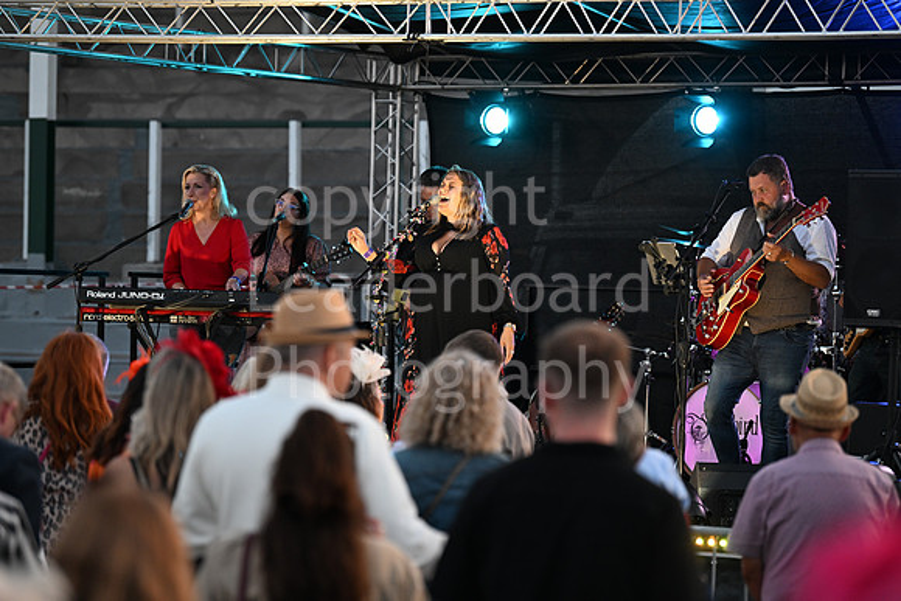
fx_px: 4005
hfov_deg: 12.8
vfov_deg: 8.6
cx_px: 450
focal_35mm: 160
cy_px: 300
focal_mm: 160
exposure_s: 1/500
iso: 1600
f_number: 3.5
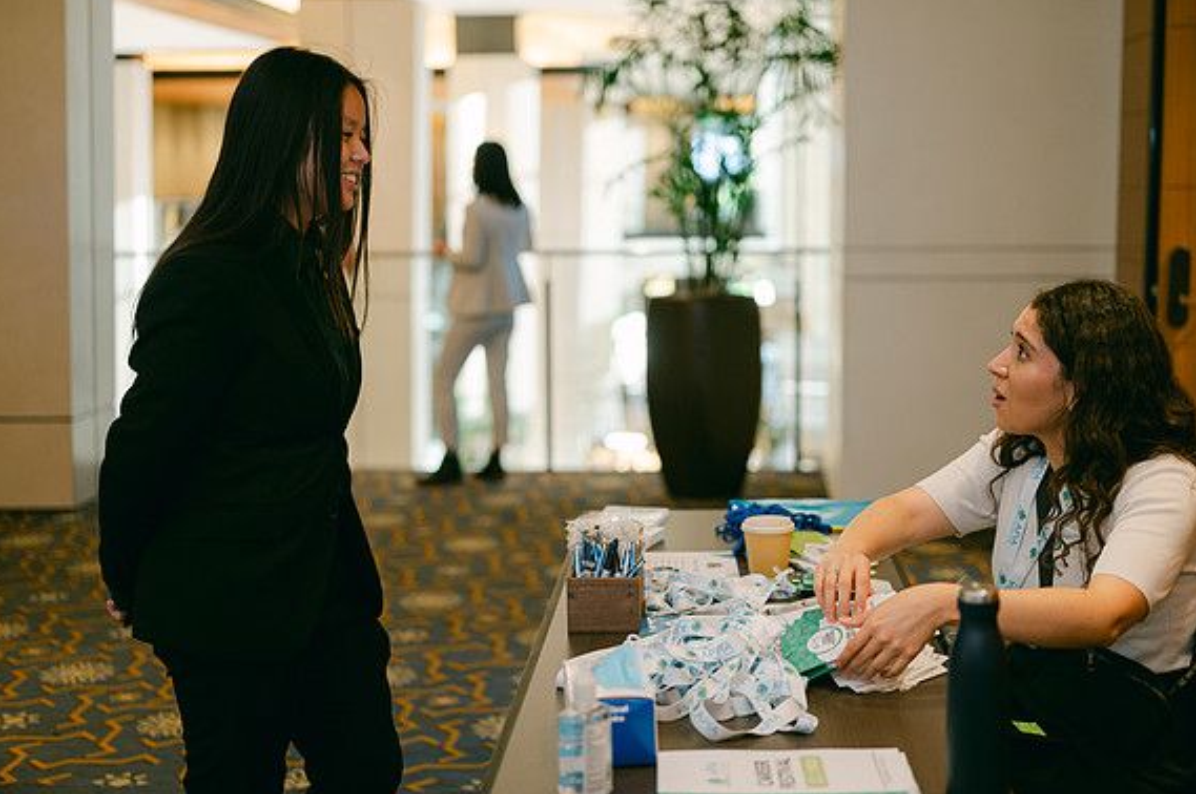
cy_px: 399
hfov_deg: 38.9
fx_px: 1692
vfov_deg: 26.4
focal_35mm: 51
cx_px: 597
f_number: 2
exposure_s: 1/125
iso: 500
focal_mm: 50
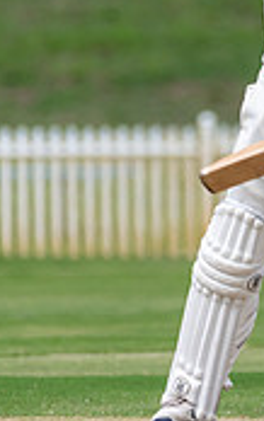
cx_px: 330
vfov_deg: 1.2
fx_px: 19837
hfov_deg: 0.8
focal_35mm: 1726
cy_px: 136
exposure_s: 1/1600
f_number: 6.3
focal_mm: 500
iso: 500
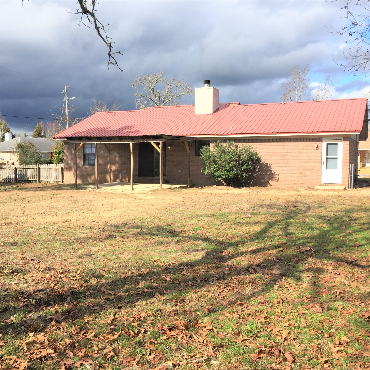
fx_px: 423
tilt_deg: -3.8
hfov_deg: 47.2
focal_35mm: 35
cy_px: 189
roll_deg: -1.0
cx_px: 172
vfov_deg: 47.2
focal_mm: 4.15
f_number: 2.2
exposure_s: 1/1647
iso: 32
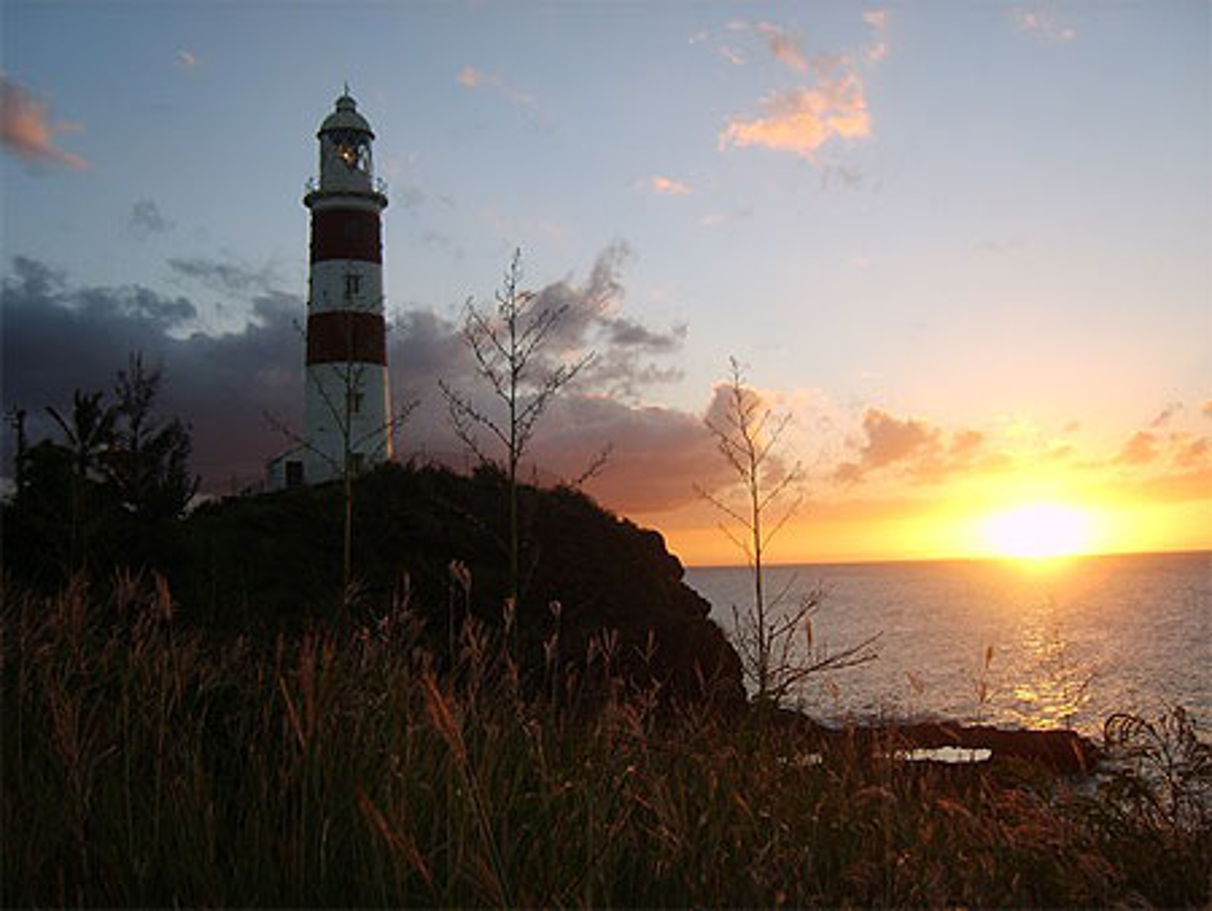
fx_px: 1226
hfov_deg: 52.6
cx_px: 606
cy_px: 456
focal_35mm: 35
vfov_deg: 40.7
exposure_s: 1/250
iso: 50
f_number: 2.8
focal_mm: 7.4
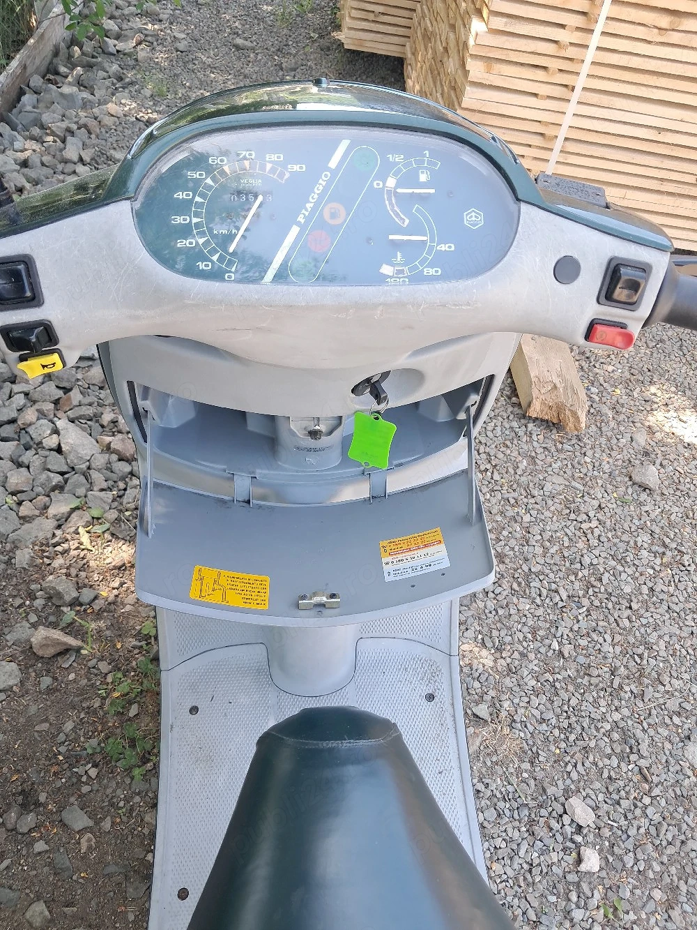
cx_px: 348
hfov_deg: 51.4
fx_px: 725
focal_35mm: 27
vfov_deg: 65.3
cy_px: 465
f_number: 1.8
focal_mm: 4
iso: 50
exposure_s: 1/50
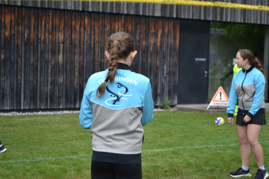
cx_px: 134
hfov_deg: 24.6
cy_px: 90
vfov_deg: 16.6
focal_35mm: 82
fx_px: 616
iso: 100
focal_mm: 55
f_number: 5.6
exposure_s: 1/125
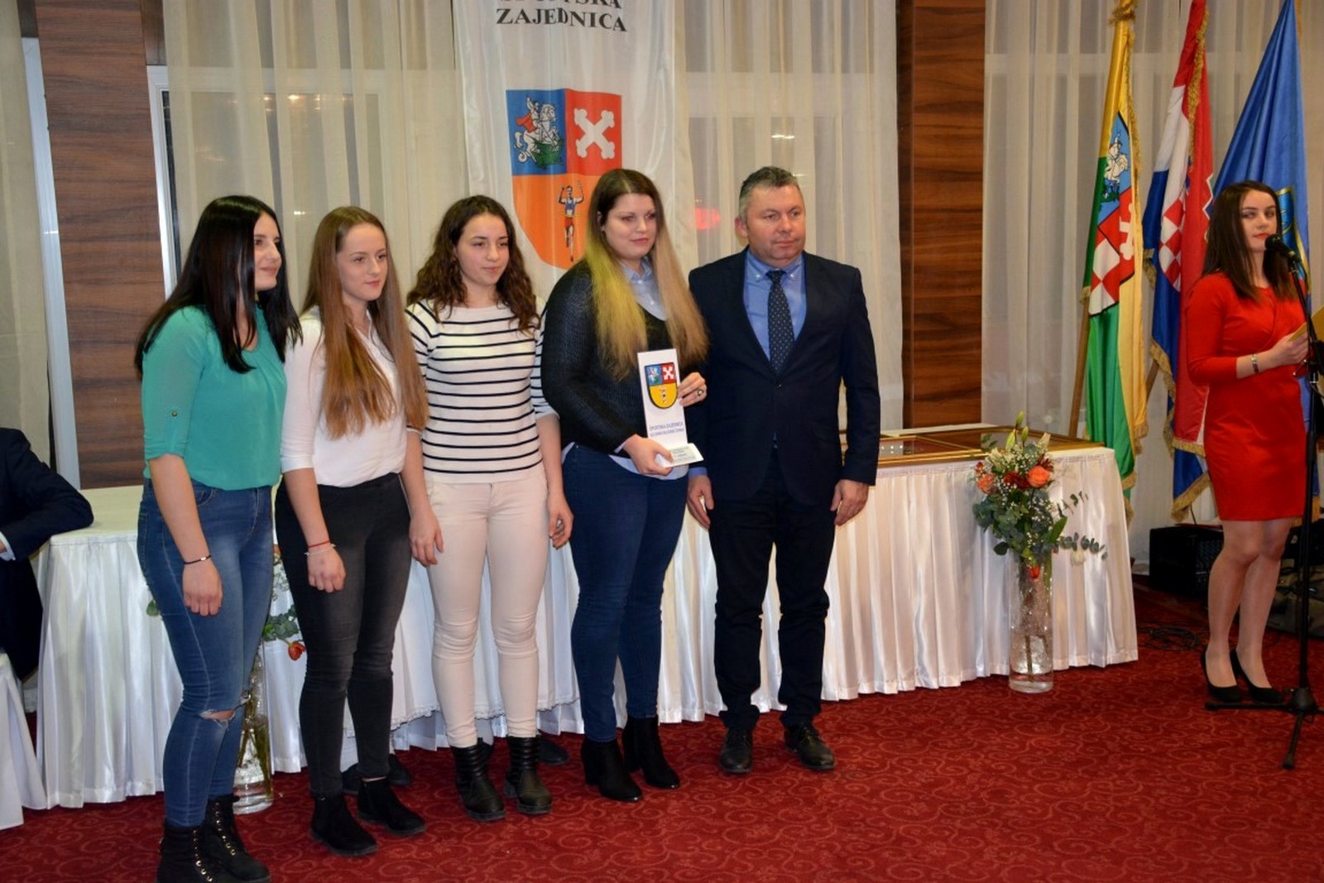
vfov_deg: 29.9
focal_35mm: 45
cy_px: 442
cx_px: 662
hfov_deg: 43.6
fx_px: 1655
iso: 1400
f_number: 4
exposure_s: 1/60
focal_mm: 30
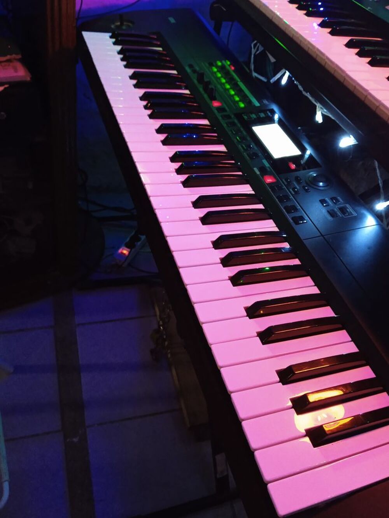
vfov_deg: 63.4
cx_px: 194
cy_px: 259
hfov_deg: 49.8
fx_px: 419
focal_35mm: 28
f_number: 2.2
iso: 1212
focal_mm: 3.43
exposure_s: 1/14.3
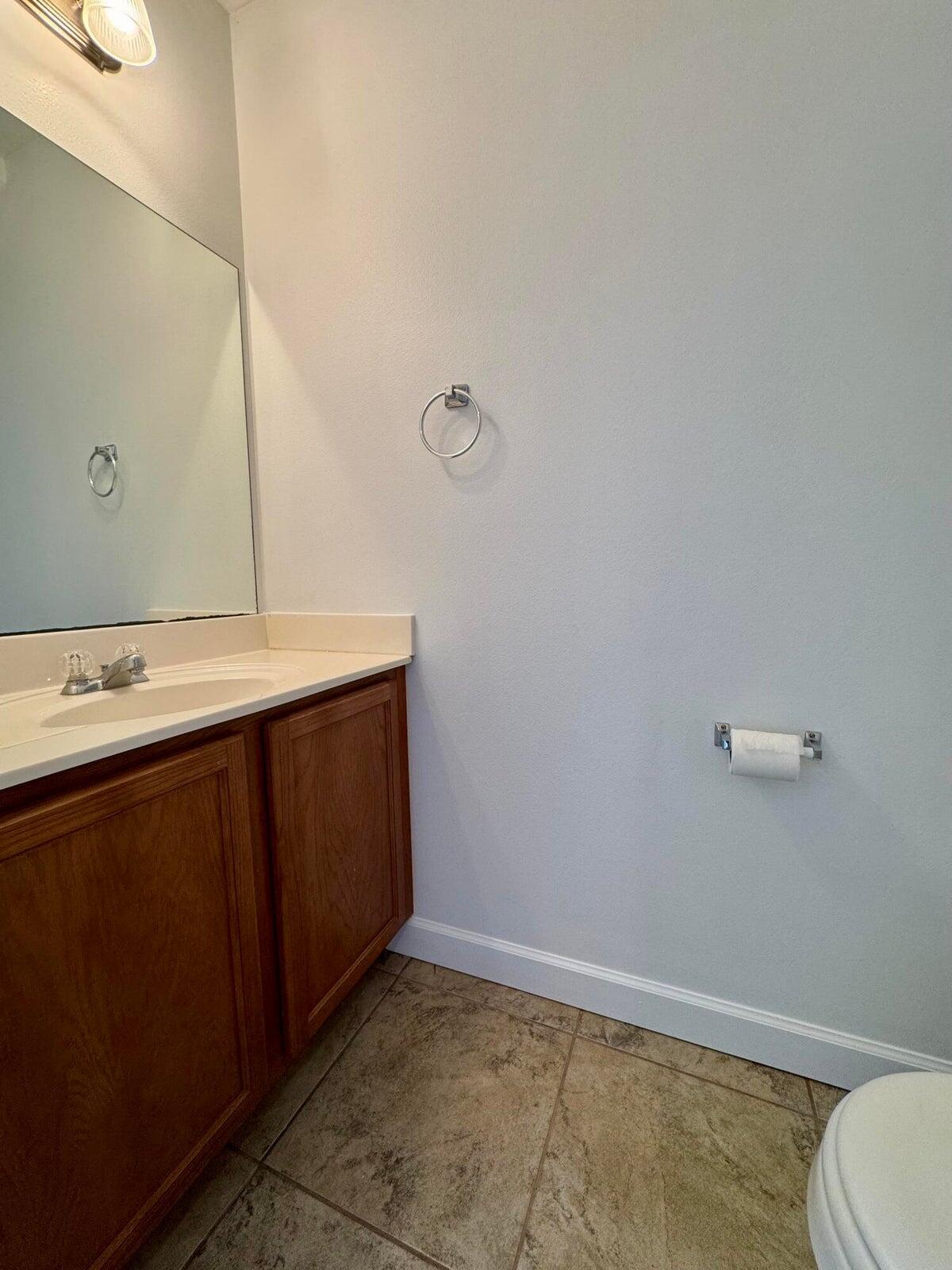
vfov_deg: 102.1
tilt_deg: -6.6
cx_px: 476
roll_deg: +1.4
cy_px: 635
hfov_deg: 85.7
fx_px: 513
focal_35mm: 14
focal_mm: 2.22
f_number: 2.2
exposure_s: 1/120
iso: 160
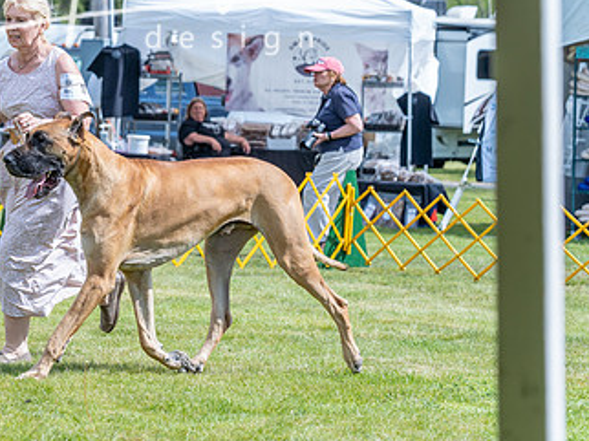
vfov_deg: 7.8
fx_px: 3213
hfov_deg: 10.4
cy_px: 94
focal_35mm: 189
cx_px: 86
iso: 400
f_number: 5
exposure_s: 1/1600
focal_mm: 109
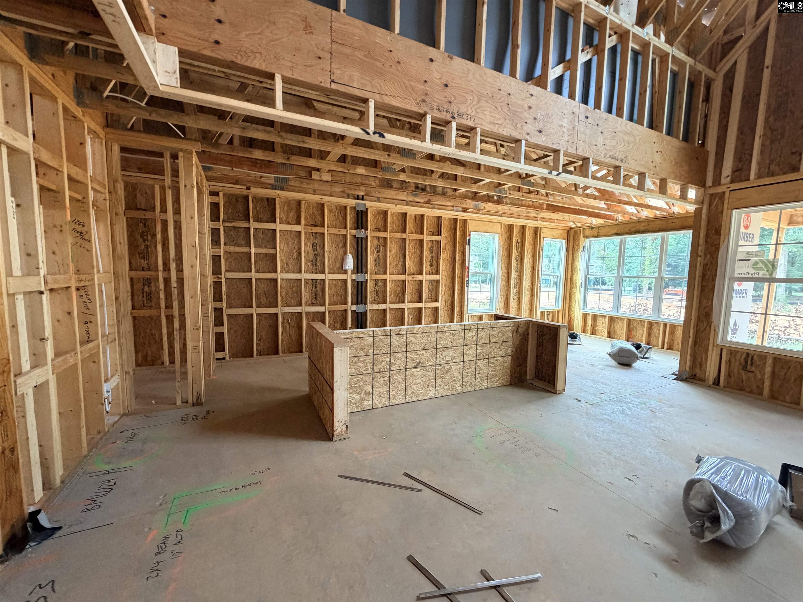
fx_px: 325
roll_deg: -0.8
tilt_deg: -5.7
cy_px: 301
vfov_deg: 85.7
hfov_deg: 102.1
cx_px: 402
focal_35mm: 14
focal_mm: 2.22
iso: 320
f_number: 2.2
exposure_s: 1/83
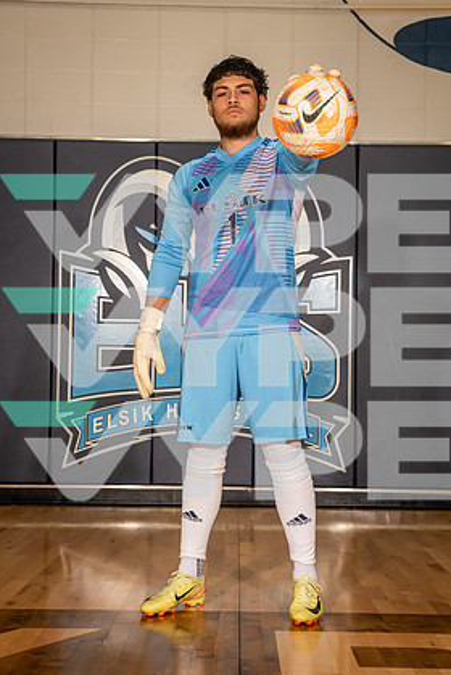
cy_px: 338
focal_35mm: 59
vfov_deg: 33.9
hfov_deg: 23.0
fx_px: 1107
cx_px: 240
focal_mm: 55
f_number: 6.3
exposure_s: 1/320
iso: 800
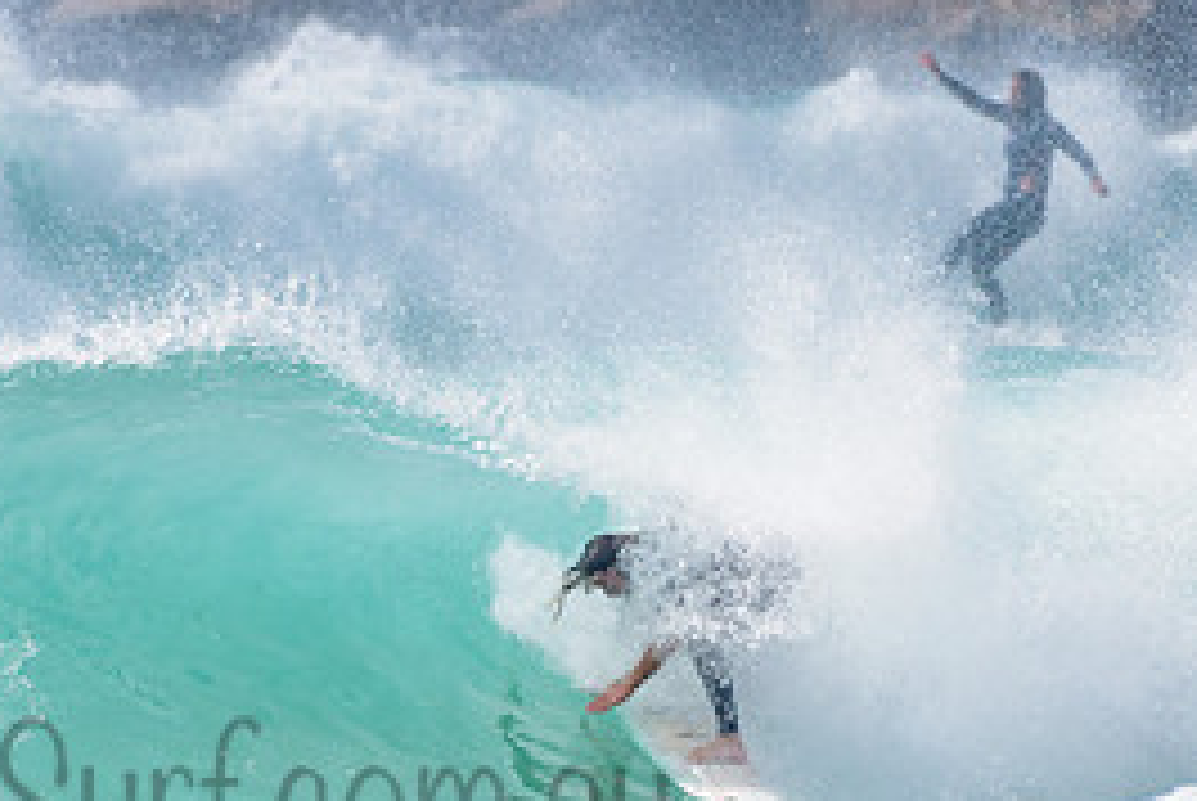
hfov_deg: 1.5
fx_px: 44437
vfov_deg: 1.0
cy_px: 554
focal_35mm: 1335
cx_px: 475
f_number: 5.6
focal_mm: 500
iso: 125
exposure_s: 1/2000
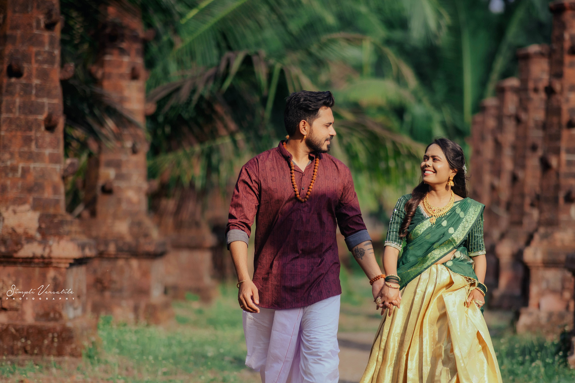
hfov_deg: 18.7
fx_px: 1741
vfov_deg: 12.6
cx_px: 347
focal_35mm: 109
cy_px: 234
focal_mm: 85
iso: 200
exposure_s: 1/6400
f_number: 1.4
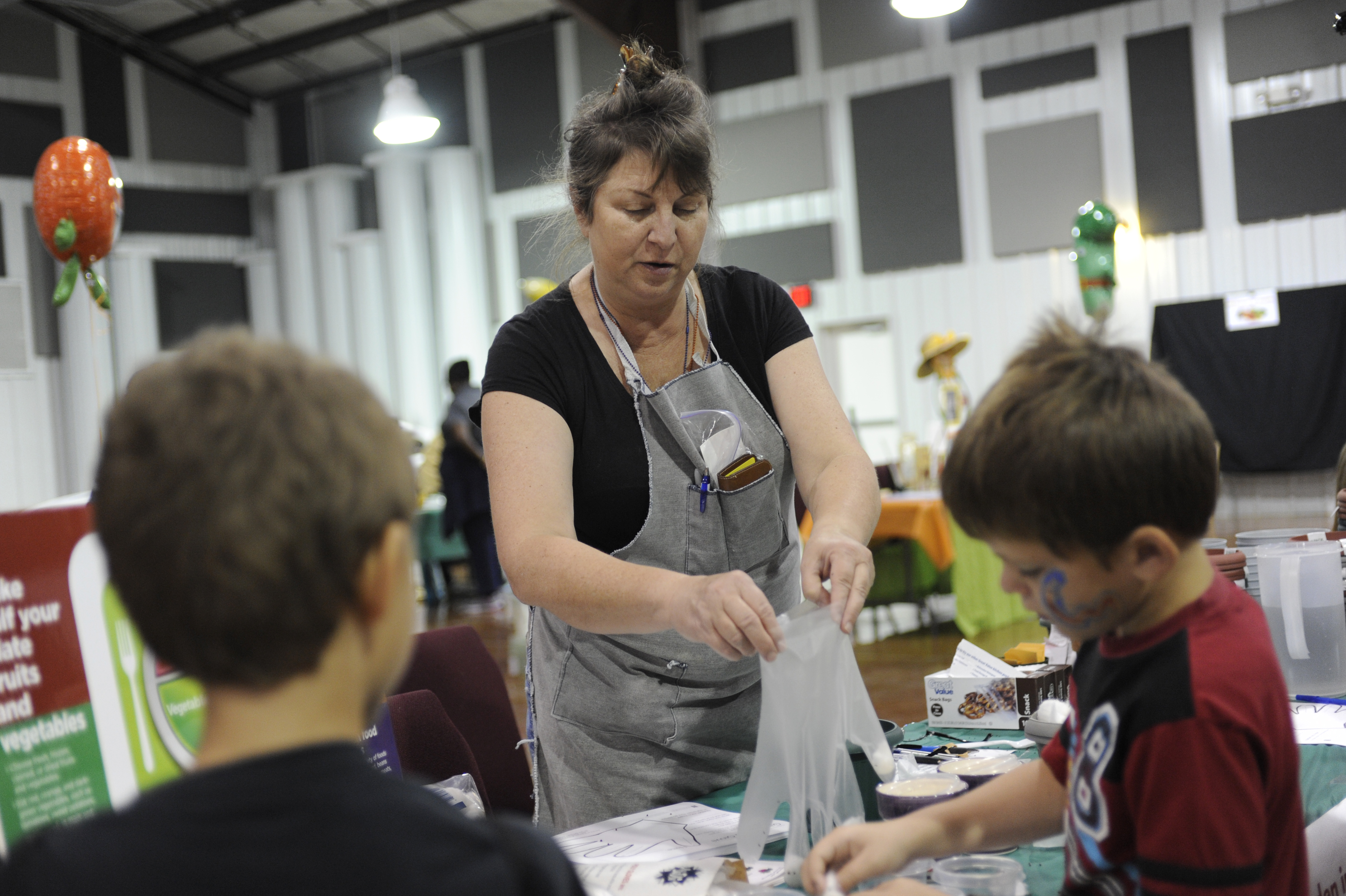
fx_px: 1793
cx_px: 673
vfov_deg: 28.0
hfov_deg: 41.1
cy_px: 448
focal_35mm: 48
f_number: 2.8
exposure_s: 1/80
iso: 1600
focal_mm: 48
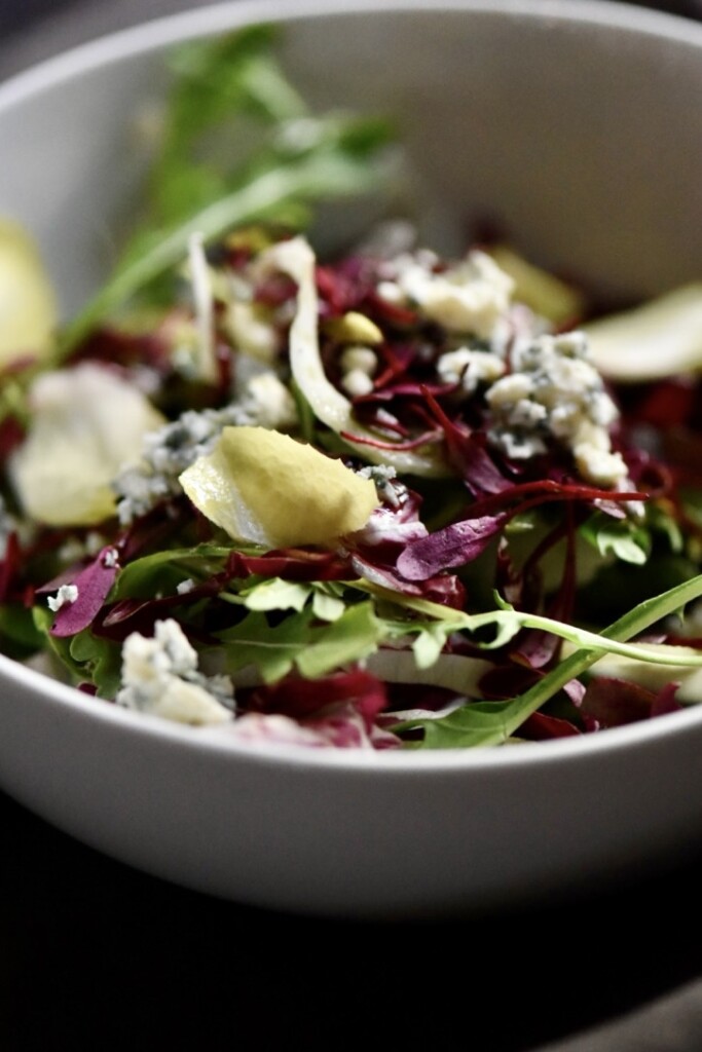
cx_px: 351
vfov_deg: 19.5
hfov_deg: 13.0
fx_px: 3070
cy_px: 526
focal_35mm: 105
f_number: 4.5
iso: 8000
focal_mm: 105
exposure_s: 1/320
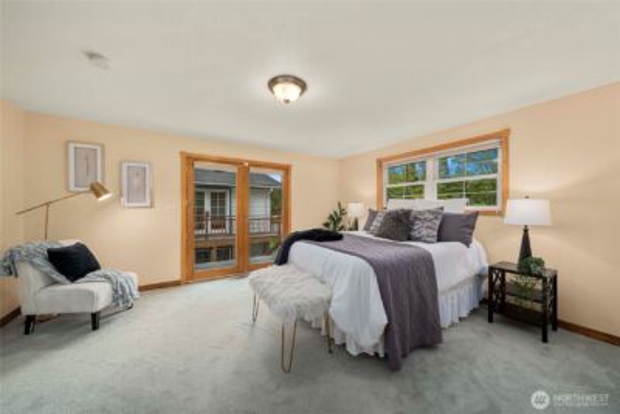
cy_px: 207
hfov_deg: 112.6
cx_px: 310
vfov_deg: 90.1
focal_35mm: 12
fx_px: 207
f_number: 7.1
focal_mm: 12
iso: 1000
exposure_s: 1/30
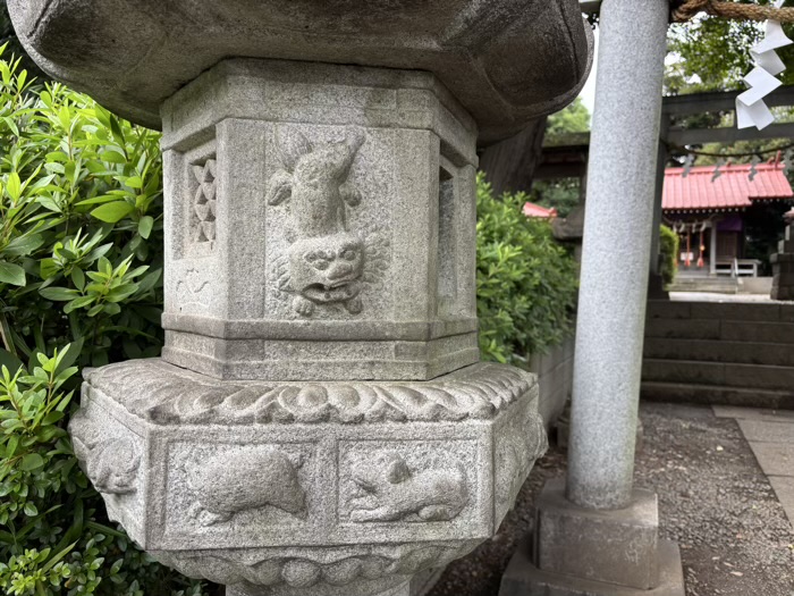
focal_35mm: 26
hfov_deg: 67.3
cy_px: 298
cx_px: 397
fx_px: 596
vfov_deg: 53.1
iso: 40
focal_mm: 5.96
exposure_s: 1/121
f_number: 1.6
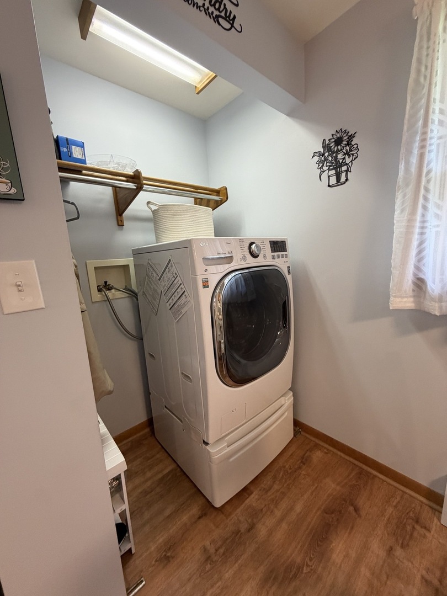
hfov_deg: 85.7
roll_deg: +3.4
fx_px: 241
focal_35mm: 14
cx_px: 224
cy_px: 298
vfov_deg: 102.1
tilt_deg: -10.0
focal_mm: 2.22
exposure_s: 1/60
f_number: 2.2
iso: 320
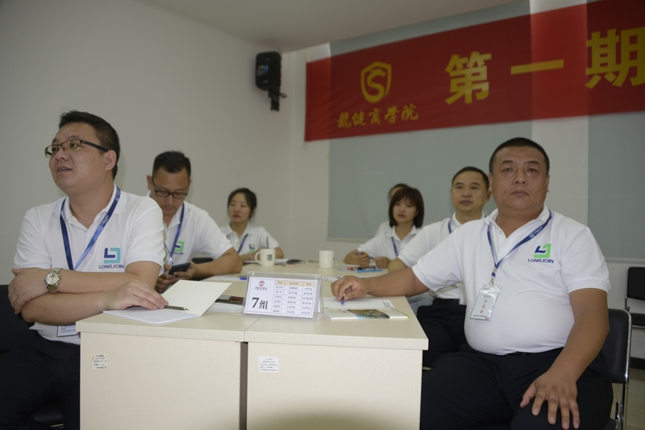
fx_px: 502
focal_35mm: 28
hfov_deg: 65.5
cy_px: 215
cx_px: 322
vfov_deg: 46.4
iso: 180
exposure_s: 1/30
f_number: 3.5
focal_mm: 28
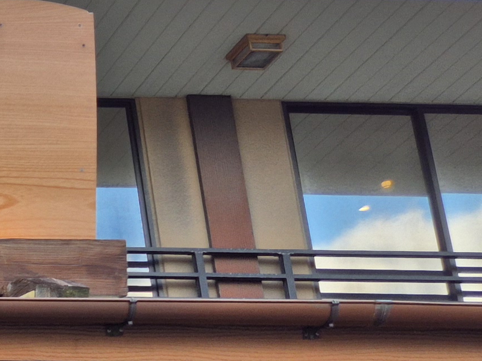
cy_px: 485
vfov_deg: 13.3
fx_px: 1490
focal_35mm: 107
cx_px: -504
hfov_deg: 14.8
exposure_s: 1/491
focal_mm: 5.4
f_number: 1.8
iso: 25
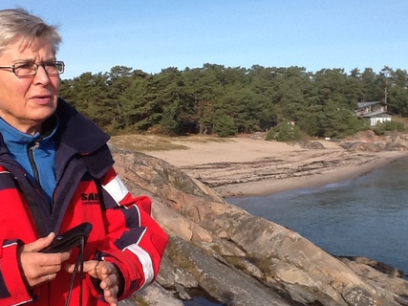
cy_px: 165
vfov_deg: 29.1
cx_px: 182
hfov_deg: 38.2
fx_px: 589
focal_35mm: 50
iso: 40
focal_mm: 2.03
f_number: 2.4
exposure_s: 1/1115
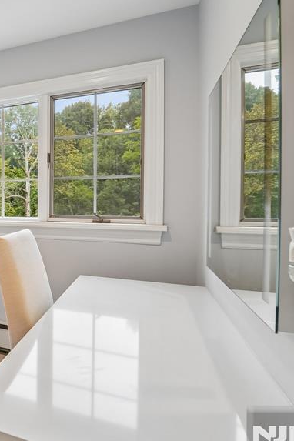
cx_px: -32
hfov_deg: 40.8
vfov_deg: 71.3
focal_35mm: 25
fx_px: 306
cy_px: 199
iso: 400
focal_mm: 14
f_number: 8
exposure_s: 1/40
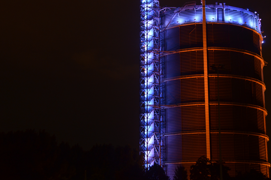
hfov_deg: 30.6
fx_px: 496
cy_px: 93
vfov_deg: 20.5
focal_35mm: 66
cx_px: 149
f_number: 4.2
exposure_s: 1
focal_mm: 32
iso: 800
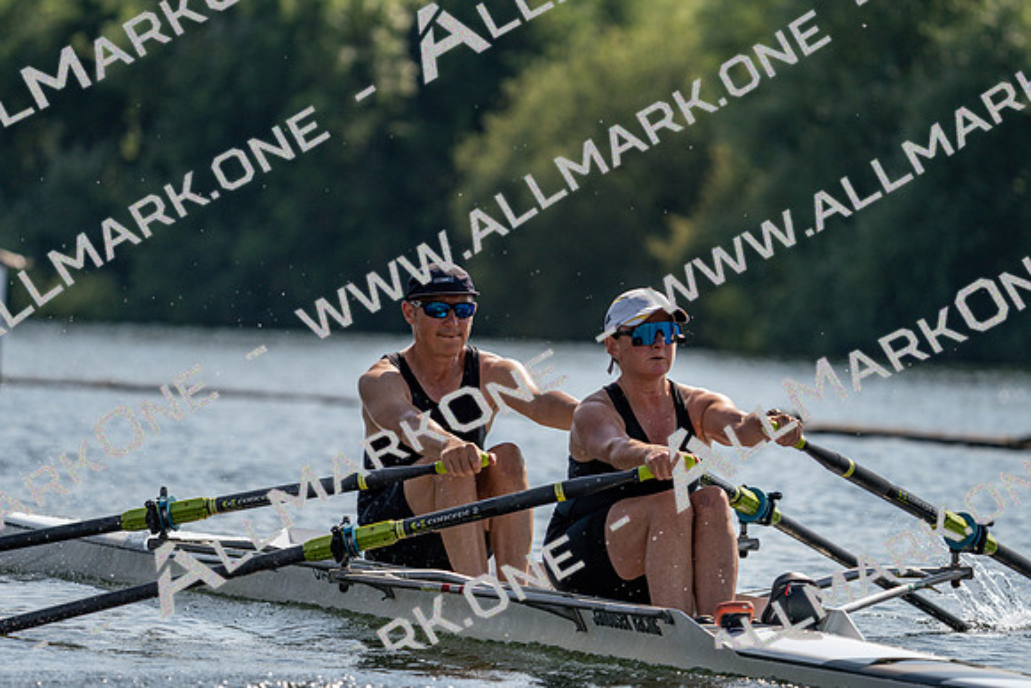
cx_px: 516
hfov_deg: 6.6
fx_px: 8937
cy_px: 344
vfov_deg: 4.4
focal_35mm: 312
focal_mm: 312
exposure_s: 1/1600
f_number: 6.3
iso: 200
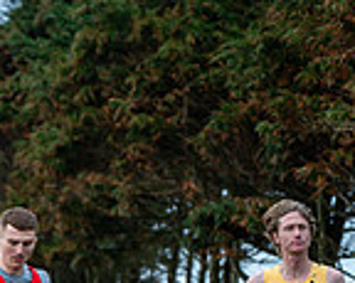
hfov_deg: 7.3
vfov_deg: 5.8
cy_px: 407
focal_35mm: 264
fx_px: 2772
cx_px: -12
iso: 320
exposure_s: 1/1250
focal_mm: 70
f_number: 2.8
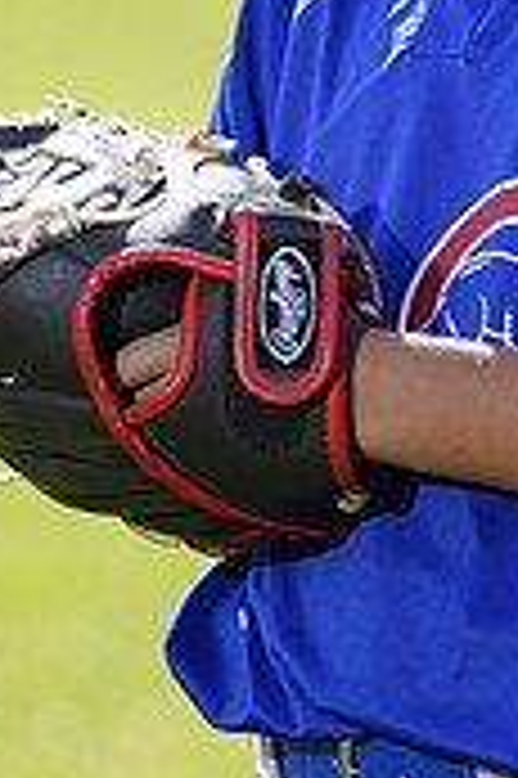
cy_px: -171
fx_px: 13061
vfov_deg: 3.4
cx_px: 480
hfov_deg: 2.3
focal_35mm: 604
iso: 100
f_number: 5
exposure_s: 1/250
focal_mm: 180
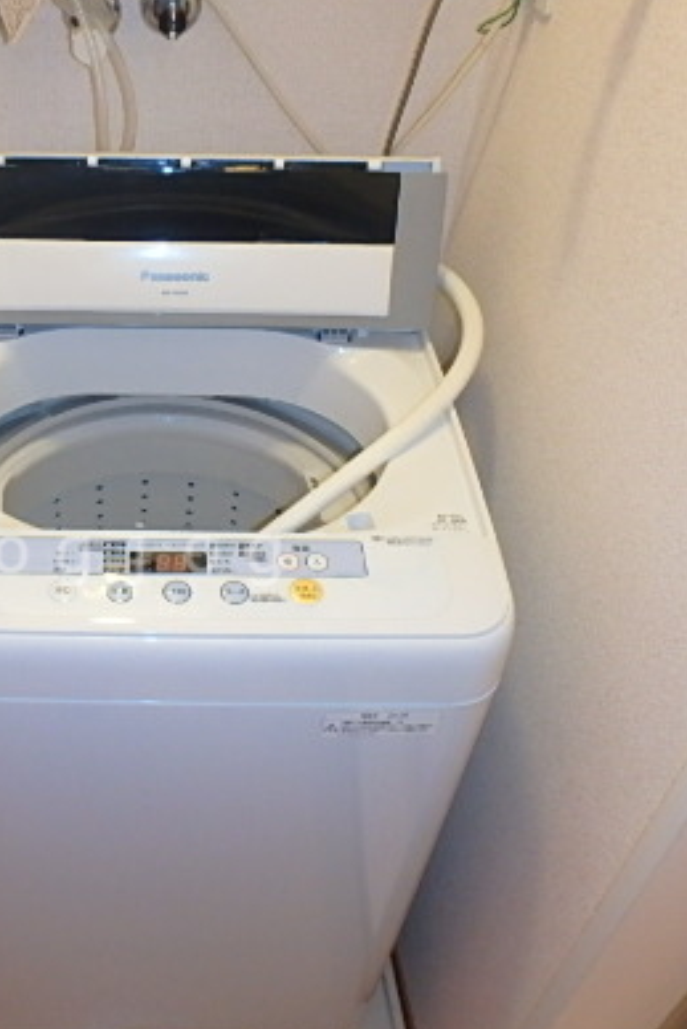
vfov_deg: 53.1
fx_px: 1030
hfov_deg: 35.4
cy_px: 554
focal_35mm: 36
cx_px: 114
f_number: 3.5
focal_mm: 3.7
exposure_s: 1/30
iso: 400
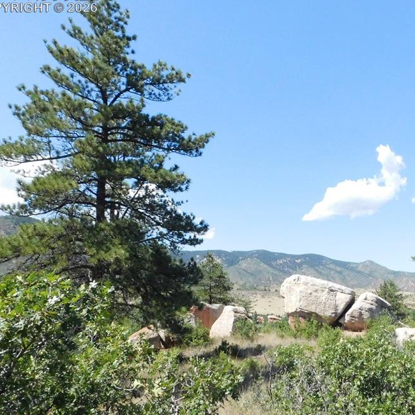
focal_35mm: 32
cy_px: 222
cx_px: 299
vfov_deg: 51.1
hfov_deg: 49.5
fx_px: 434
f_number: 6
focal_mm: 4
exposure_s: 1/1500
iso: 800
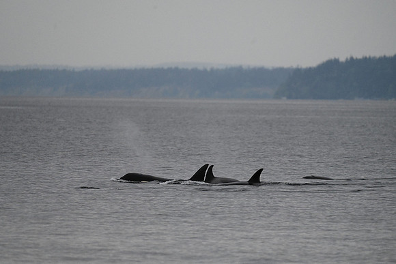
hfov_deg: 3.4
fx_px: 6601
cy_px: 132
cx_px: 198
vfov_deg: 2.3
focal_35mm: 600
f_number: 6.3
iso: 7200
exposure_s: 1/640
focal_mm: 600
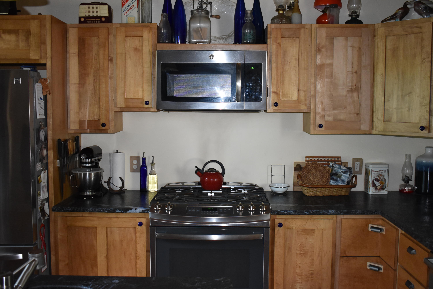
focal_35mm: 36
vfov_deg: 36.9
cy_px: 144
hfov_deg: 53.1
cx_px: 216
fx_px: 433
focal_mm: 24
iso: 1600
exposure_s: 1/100
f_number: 4
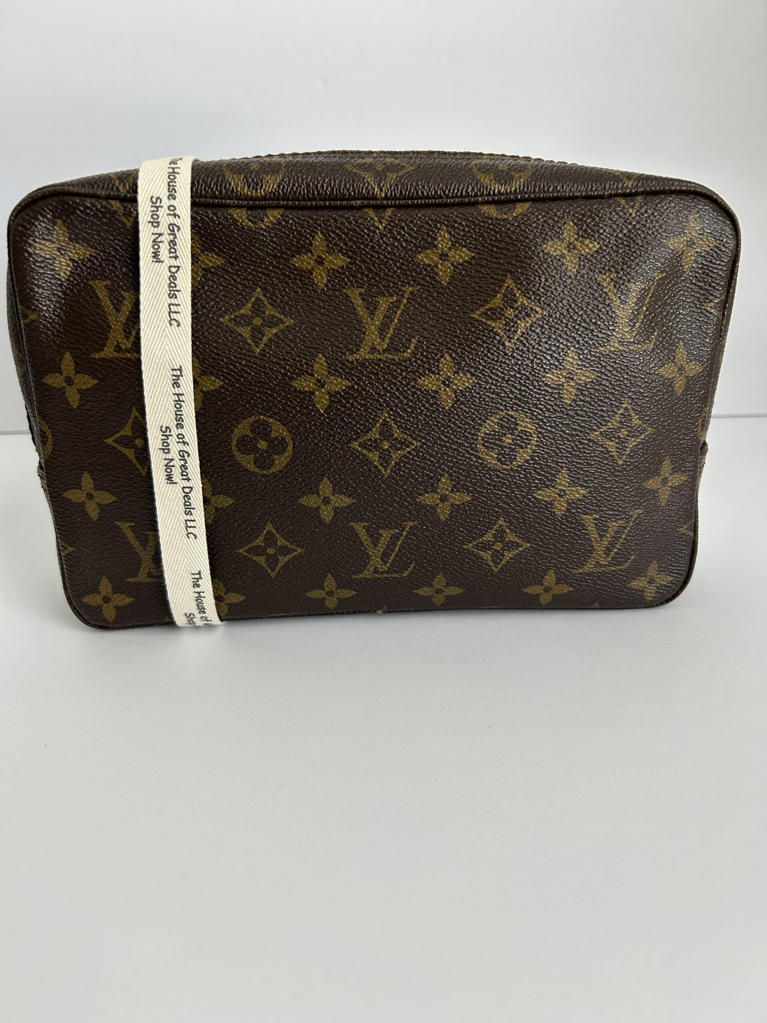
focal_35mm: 26
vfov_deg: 67.3
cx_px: 384
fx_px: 768
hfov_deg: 53.1
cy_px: 512
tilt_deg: -23.9
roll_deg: -0.6
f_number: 1.5
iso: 125
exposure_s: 1/121
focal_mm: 5.7
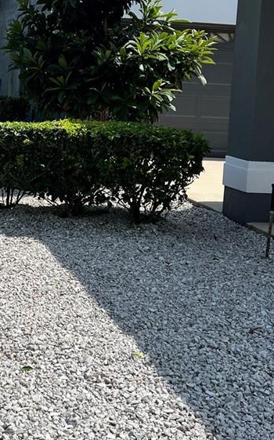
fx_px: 706
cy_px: 123
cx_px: -3
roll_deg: -2.5
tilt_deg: -2.6
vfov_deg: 34.0
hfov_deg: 21.2
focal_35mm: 59
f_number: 1.5
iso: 50
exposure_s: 1/5587
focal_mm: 5.7
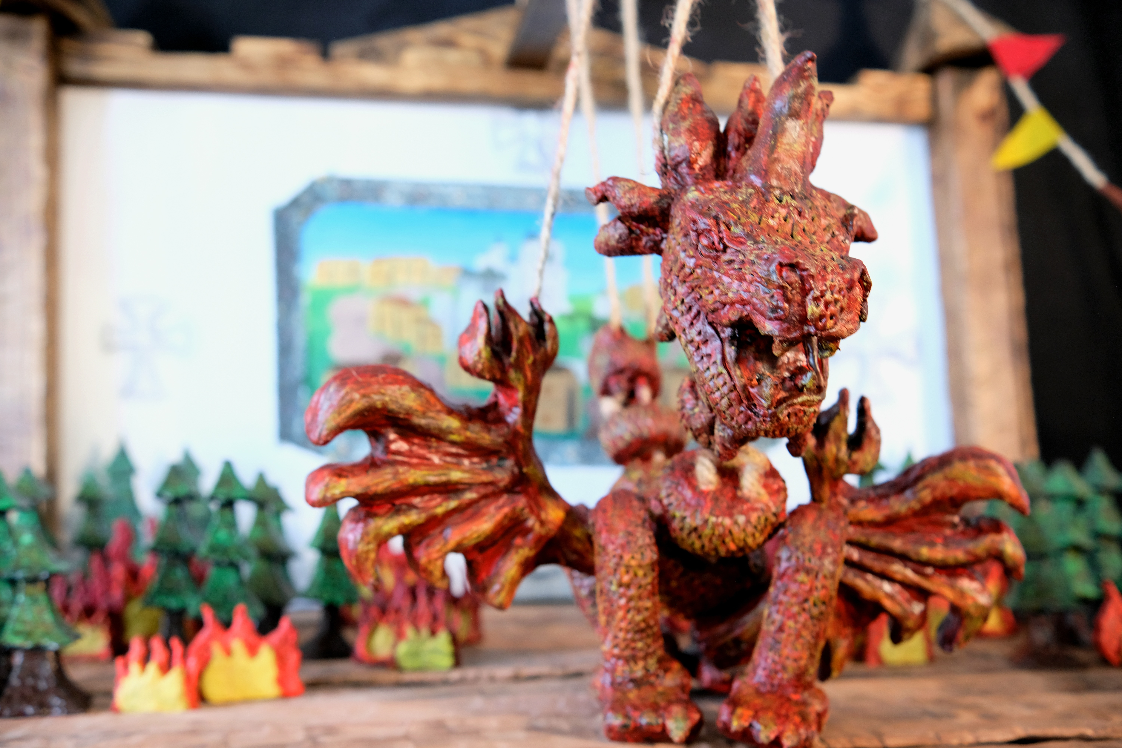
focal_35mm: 35
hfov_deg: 54.4
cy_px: 374
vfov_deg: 37.9
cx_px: 561
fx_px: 1091
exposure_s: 1/30
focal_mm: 23
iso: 1000
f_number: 2.8
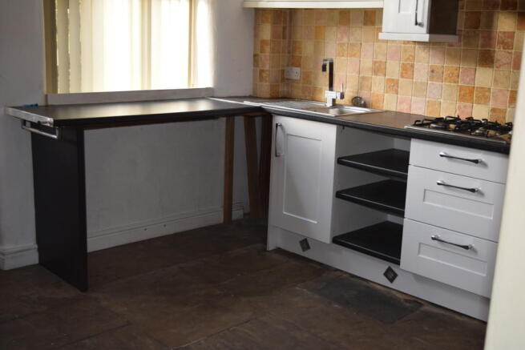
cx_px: 262
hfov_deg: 43.6
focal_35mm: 45
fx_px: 656
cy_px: 175
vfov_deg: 29.9
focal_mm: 30
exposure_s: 1/60
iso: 800
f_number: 4.2
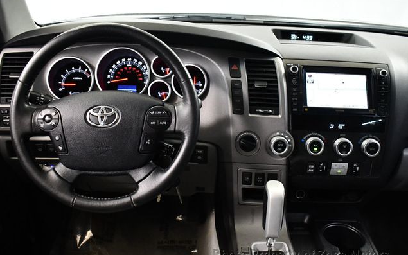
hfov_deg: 52.7
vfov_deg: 34.4
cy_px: 129
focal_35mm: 37
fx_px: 411
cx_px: 205
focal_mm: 18
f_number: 3.5
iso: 3600
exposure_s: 1/60
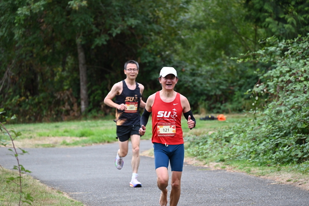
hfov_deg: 10.3
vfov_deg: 6.9
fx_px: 1717
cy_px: 103
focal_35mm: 200
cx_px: 154
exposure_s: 1/250
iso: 1400
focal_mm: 200
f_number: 6.3
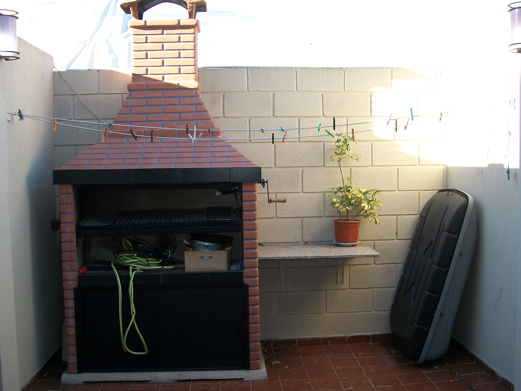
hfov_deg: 46.8
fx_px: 602
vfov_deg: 36.0
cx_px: 269
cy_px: 195
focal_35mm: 40
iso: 80
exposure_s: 1/125
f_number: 2.7
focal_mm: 6
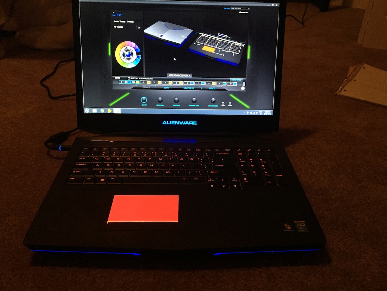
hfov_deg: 61.7
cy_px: 146
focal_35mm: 29
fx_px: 324
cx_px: 194
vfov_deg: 48.2
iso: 160
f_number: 2.2
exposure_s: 1/30
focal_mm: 4.15
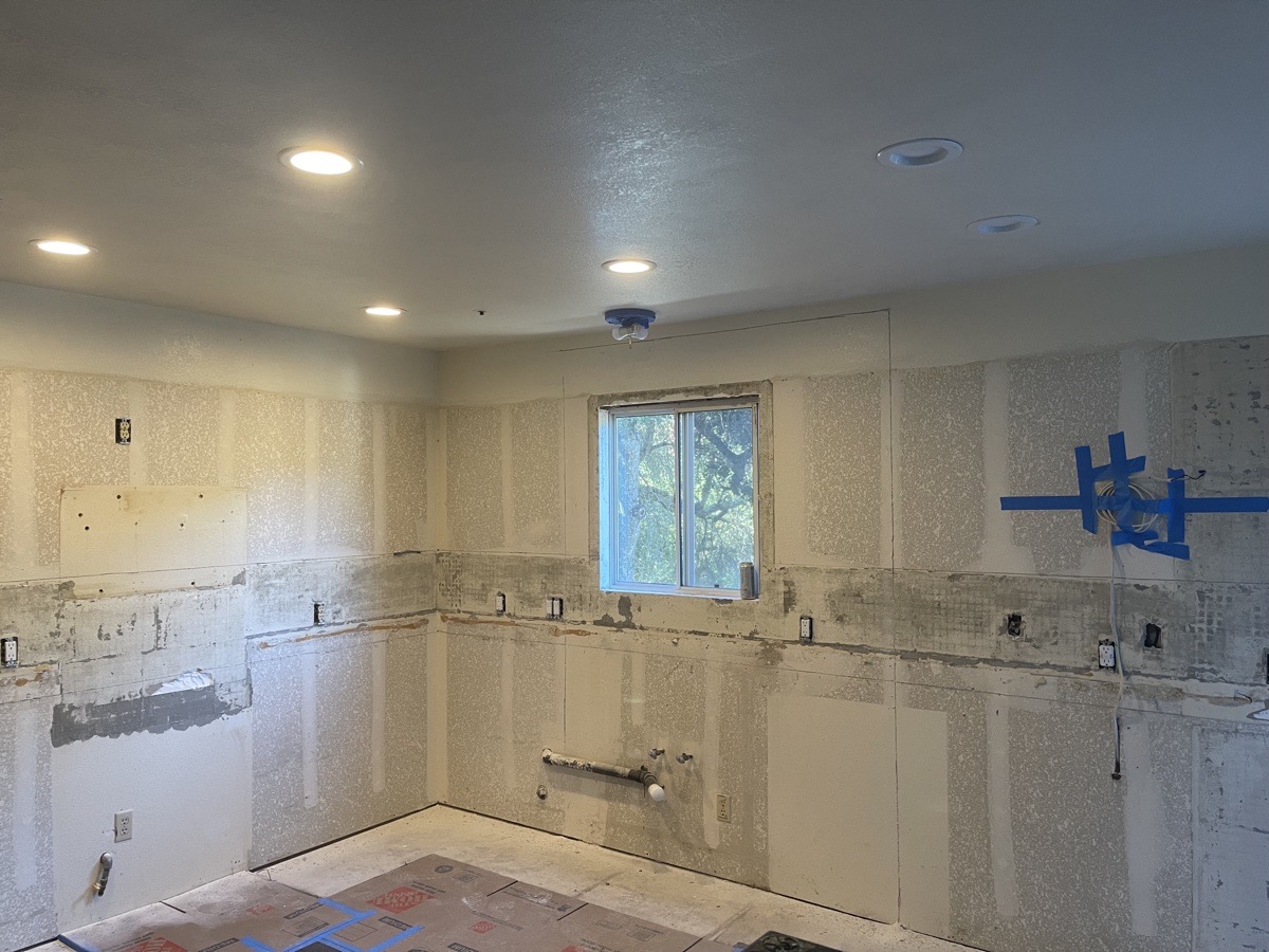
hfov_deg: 67.3
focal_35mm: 26
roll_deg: +0.7
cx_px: 634
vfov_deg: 53.1
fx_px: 953
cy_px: 476
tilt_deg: +0.1
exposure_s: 1/60
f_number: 1.6
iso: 125
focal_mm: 5.1
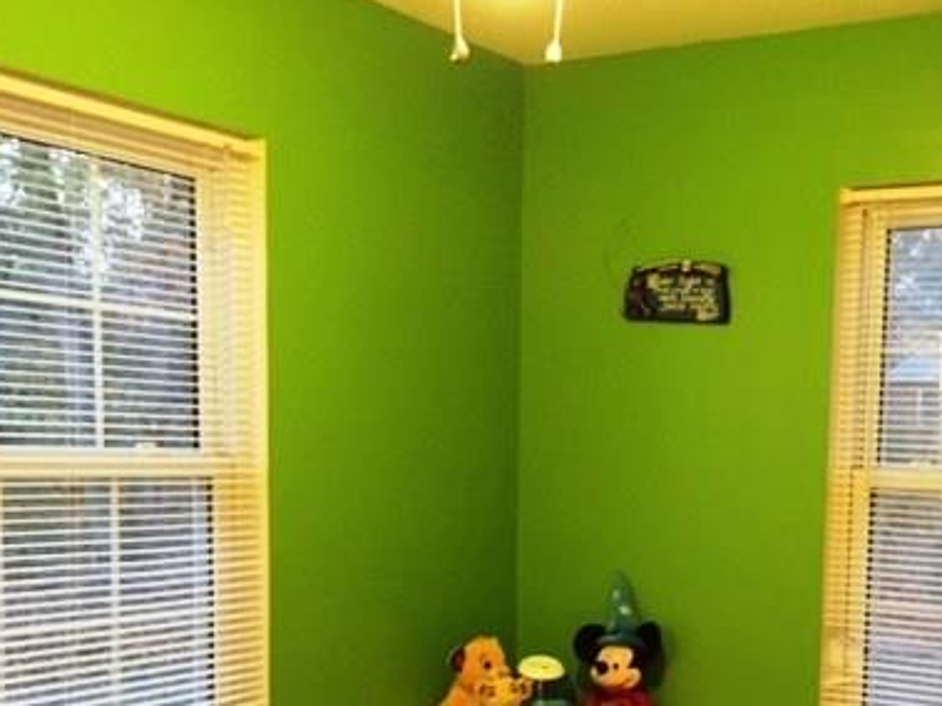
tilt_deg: -5.9
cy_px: 587
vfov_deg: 28.9
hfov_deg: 38.1
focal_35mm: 49
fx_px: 1333
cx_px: 681
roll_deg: -1.4
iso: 320
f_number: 2.2
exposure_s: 1/15
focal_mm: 4.15
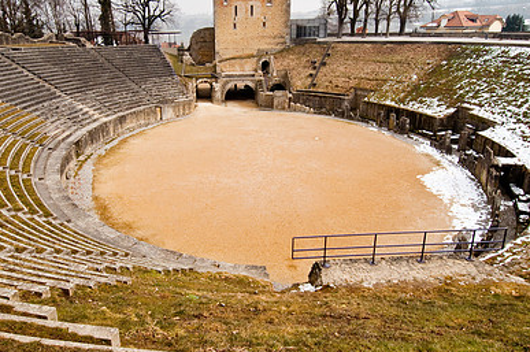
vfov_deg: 47.8
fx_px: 397
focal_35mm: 27
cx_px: 230
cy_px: 162
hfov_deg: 67.2
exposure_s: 1/320
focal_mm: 12
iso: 200
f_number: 9
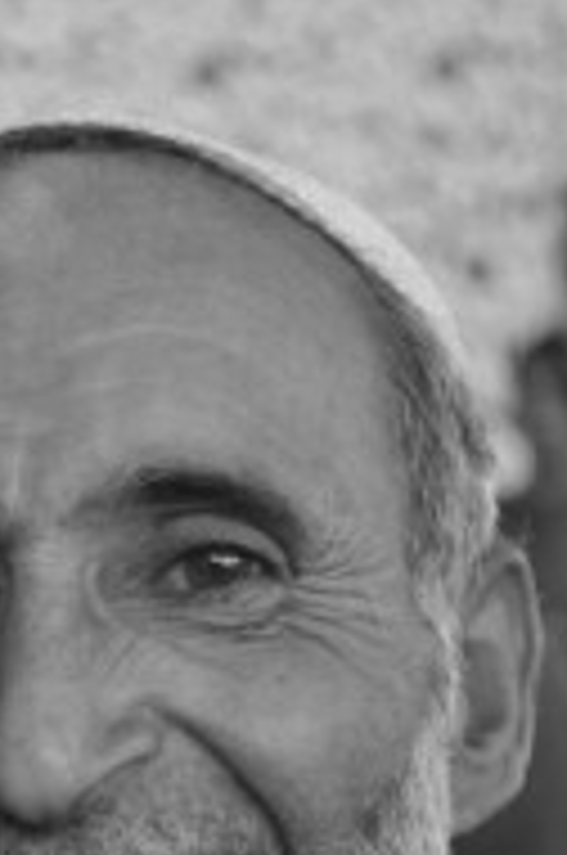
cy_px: 778
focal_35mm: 174
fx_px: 4127
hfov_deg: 7.8
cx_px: 54
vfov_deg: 11.7
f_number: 5.6
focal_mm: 55
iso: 800
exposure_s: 1/30
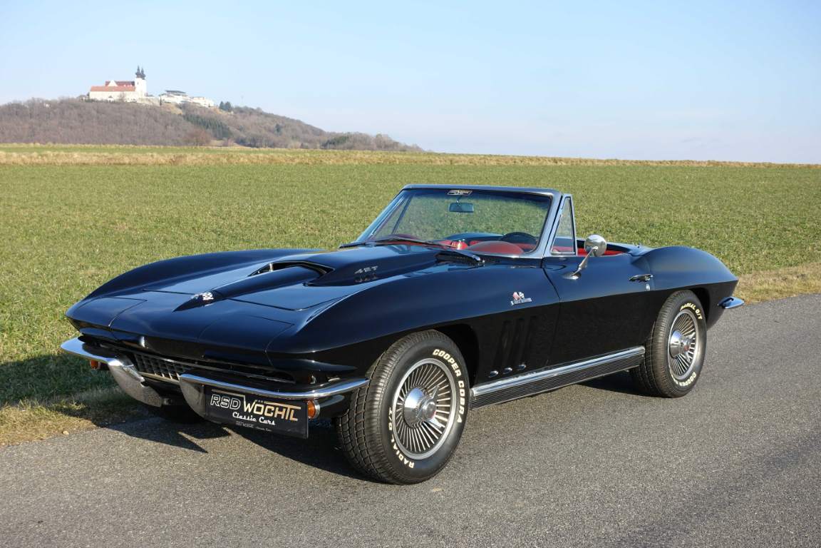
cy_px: 274
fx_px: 1072
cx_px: 410
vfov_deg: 28.6
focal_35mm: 47
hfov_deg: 41.9
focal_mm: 17.27
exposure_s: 1/500
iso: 125
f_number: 4
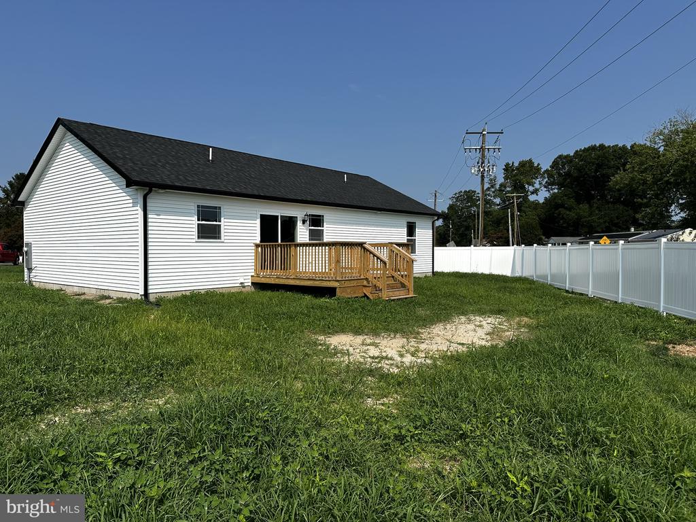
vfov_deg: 56.8
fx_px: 483
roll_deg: -0.1
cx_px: 348
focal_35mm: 24
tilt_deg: -1.5
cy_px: 261
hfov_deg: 71.6
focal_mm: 6.86
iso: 80
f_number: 1.78
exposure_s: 1/7042
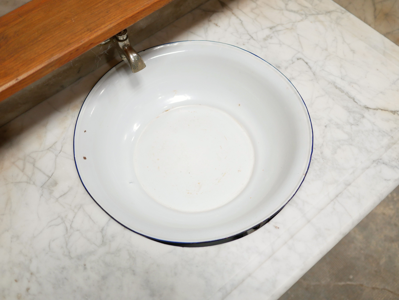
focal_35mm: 40
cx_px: 200
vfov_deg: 36.0
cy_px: 150
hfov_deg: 46.8
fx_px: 461
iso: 250
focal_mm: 20
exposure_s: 1/60
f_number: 1.7
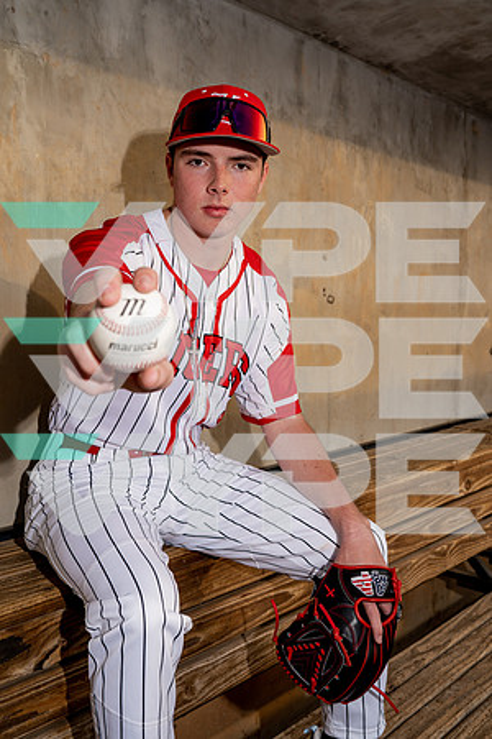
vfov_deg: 54.4
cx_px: 246
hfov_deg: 37.9
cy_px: 370
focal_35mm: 35
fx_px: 717
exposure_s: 1/250
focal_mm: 35
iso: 125
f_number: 5.6
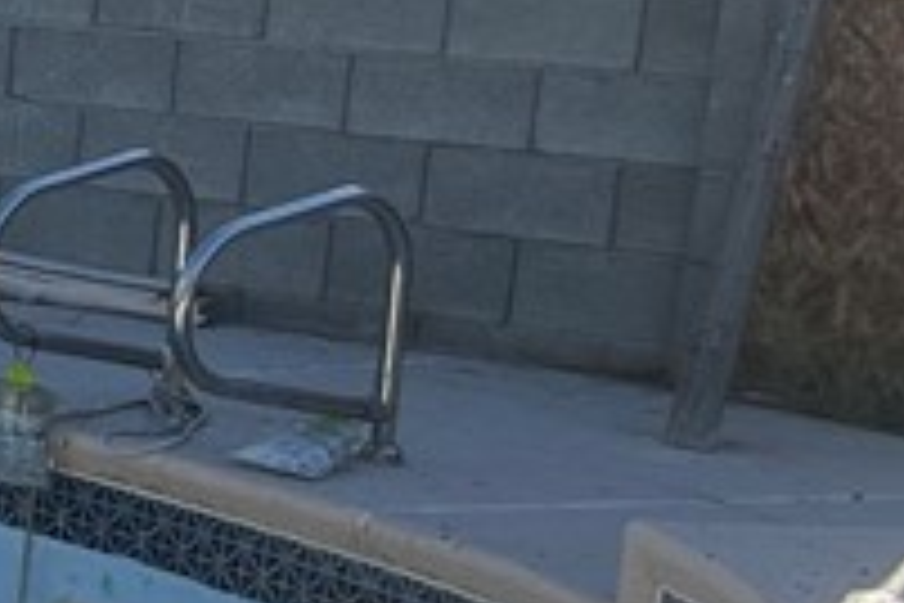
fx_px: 3465
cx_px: -1327
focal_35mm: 138
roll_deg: -0.3
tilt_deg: -9.4
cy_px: 338
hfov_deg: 11.8
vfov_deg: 9.9
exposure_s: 1/2457
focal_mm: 5.7
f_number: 1.5
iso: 50
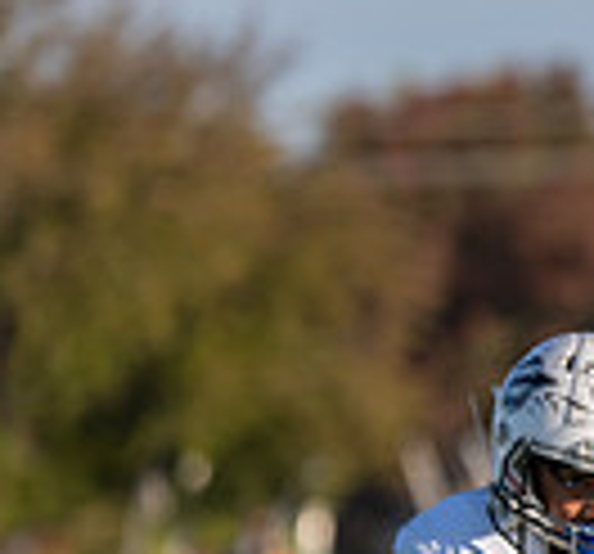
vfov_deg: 2.2
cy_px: 650
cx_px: 1177
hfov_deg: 2.3
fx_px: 14692
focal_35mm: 783
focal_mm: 139
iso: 100
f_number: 2.8
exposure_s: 1/2000
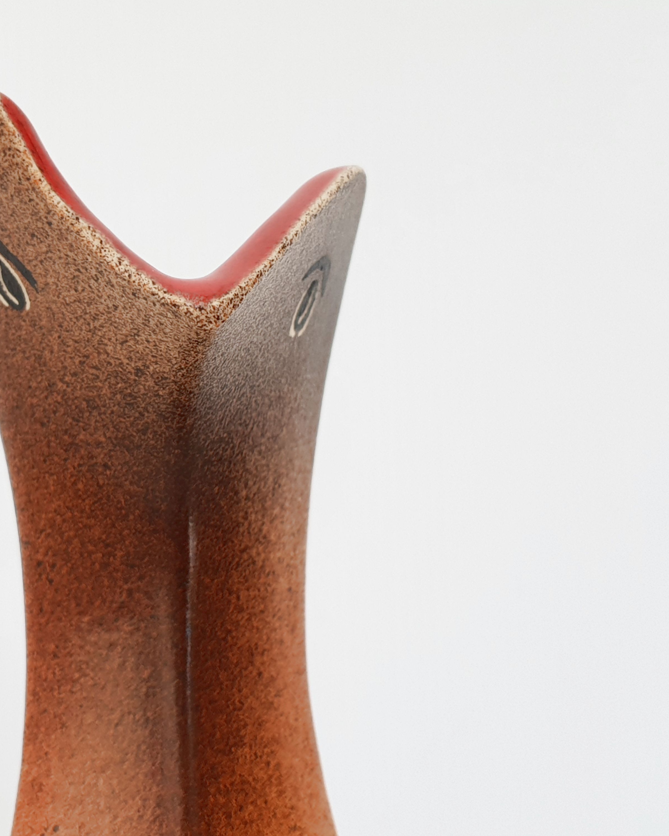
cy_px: 417
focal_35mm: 34
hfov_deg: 42.1
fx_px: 841
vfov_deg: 52.8
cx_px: 171
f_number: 1.5
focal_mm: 4.3
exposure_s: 1/149
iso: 50
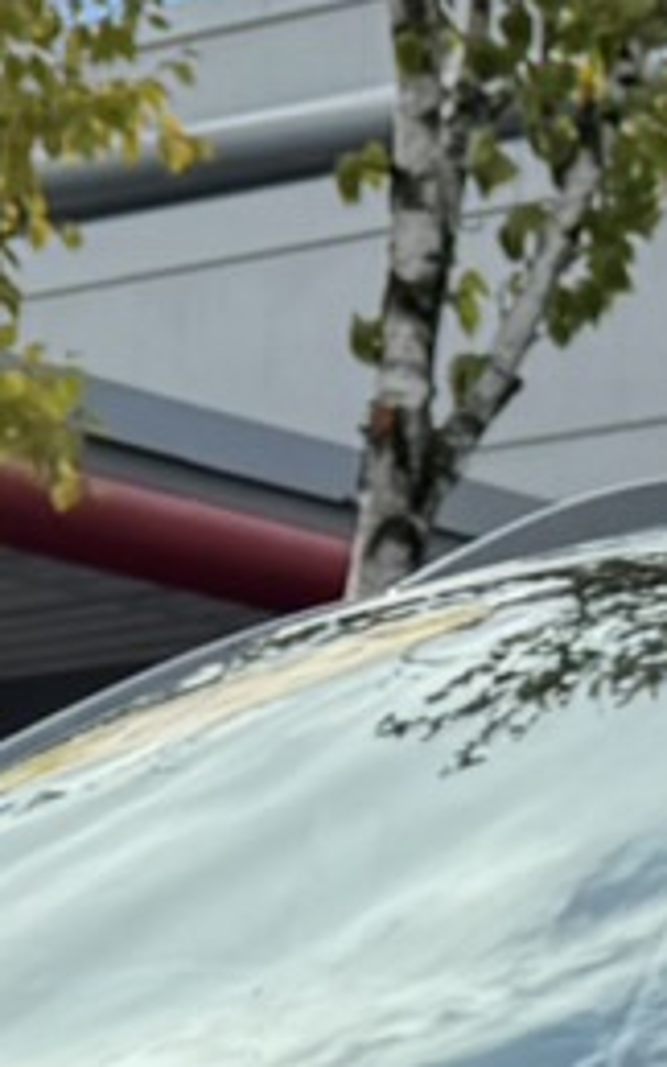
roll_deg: -2.5
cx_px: 329
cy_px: 2356
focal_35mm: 201
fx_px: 5843
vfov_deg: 9.5
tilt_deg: -6.3
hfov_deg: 6.5
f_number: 1.78
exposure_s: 1/1923
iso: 80
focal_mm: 6.76
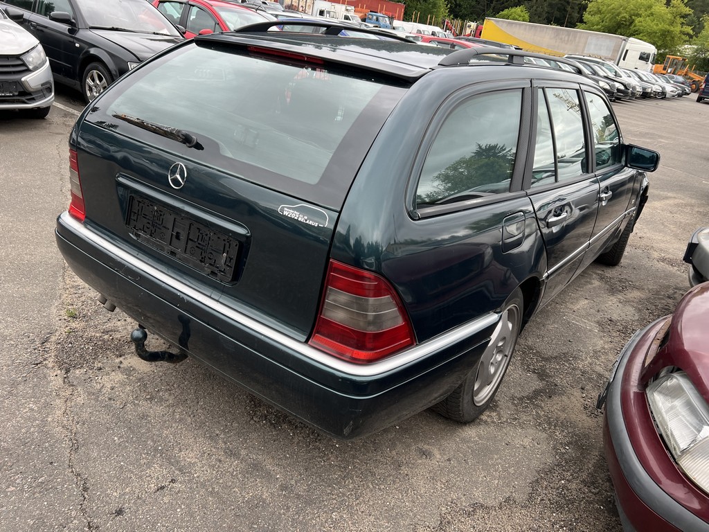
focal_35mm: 26
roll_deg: -7.1
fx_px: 533
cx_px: 354
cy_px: 266
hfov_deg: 67.3
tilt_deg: -23.5
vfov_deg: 53.1
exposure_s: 1/304
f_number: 1.5
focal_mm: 5.7
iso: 50
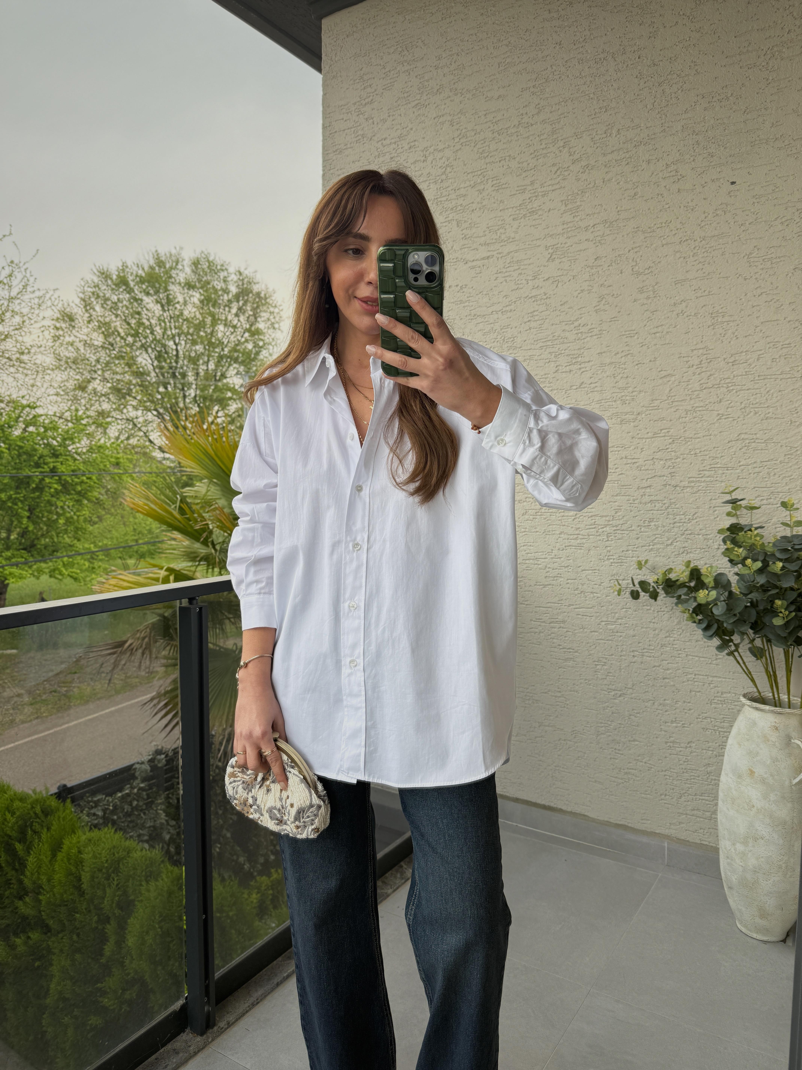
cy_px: 535
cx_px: 401
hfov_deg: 56.8
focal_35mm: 24
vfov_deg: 71.6
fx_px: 741
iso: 100
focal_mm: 6.76
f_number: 1.78
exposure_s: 1/339
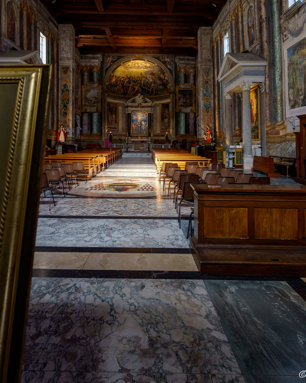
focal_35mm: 24
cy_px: 183
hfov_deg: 56.1
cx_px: 79
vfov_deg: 70.3
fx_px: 272
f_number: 2.8
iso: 250
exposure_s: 1/30
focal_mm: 16
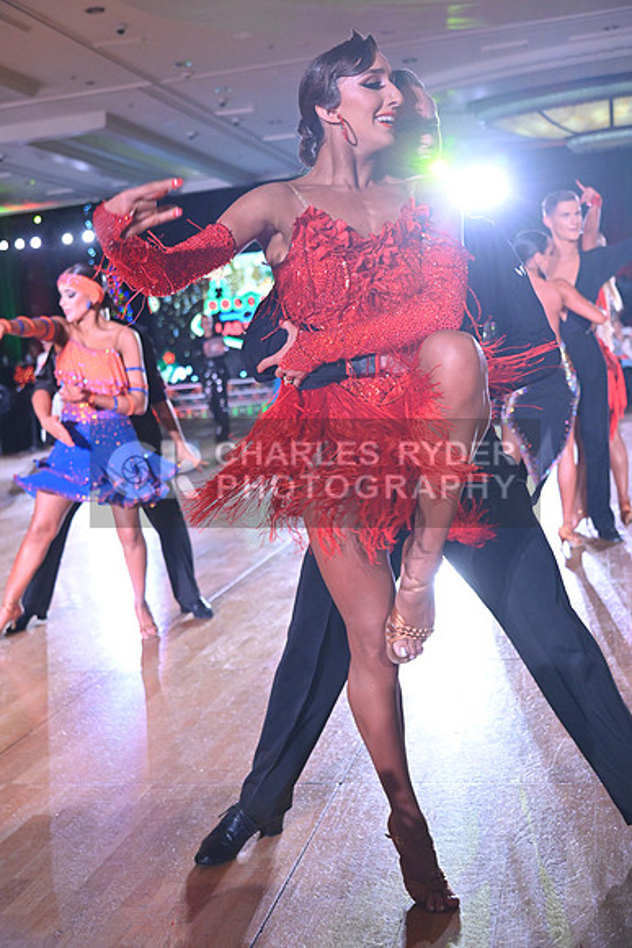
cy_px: 474
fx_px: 1158
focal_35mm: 44
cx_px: 316
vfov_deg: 44.5
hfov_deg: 30.5
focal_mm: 44
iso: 5000
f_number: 4
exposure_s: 1/400
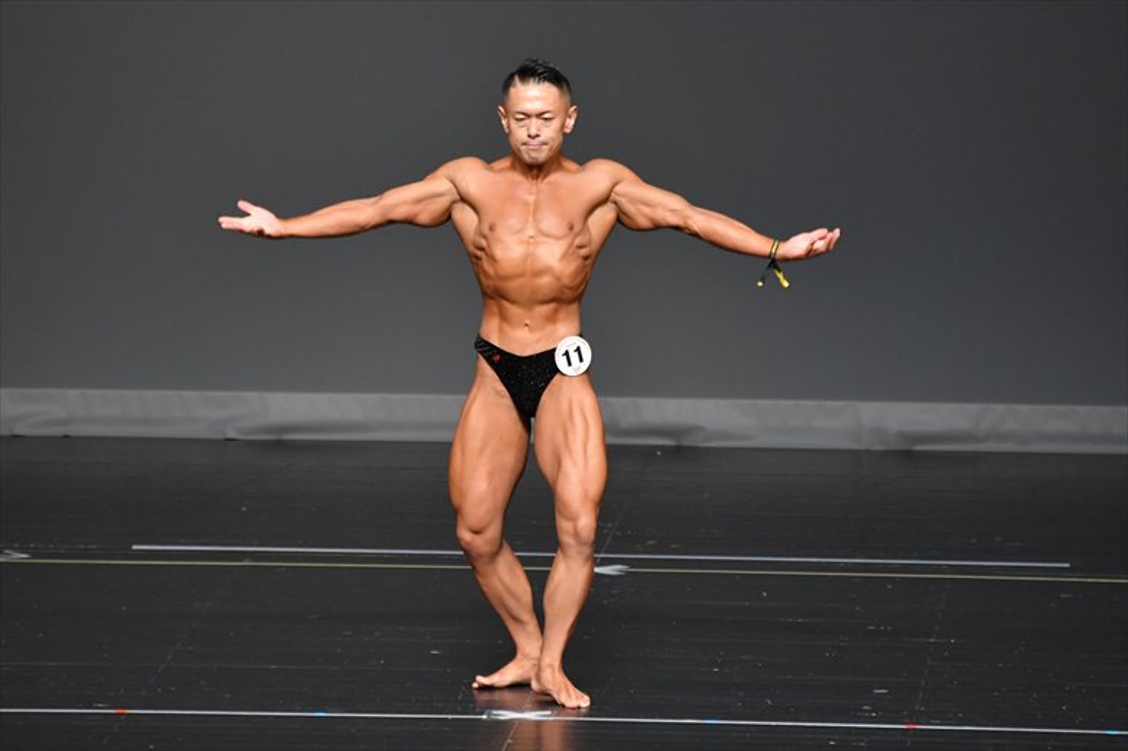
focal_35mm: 375
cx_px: 564
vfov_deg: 3.7
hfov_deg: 5.5
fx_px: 11744
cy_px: 376
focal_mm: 250
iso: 2500
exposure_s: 1/400
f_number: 5.6
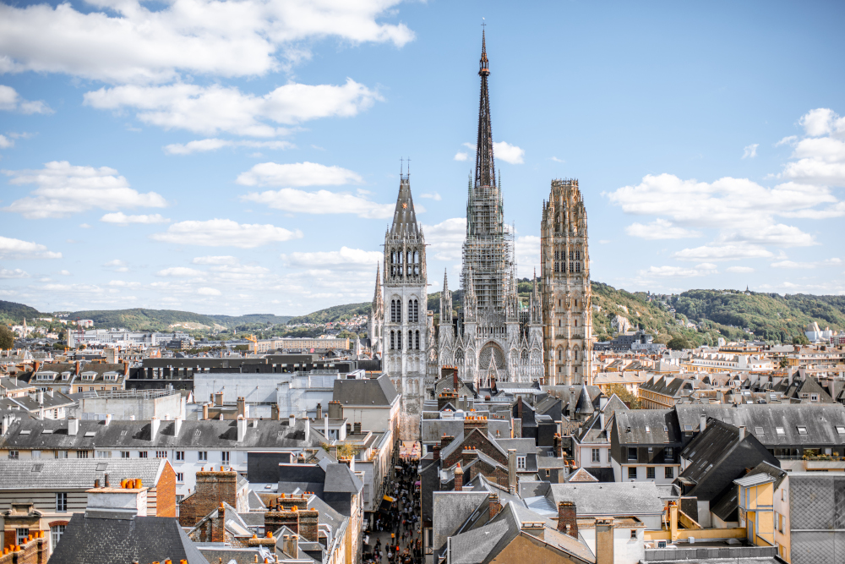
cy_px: 282
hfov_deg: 54.4
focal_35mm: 35
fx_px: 822
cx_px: 422
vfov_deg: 37.9
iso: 100
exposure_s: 1/3200
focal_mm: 35
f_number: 2.2
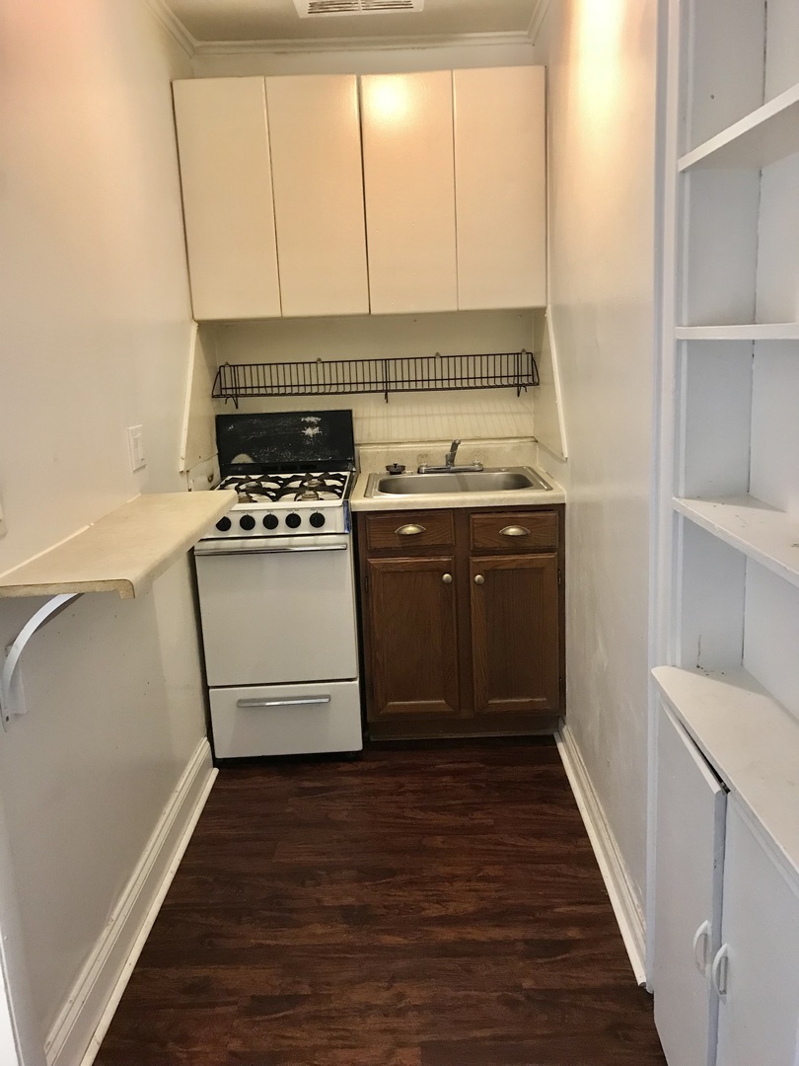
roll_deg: +3.1
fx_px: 862
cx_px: 400
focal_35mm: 28
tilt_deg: -11.7
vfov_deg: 63.4
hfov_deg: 49.7
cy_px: 533
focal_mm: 3.99
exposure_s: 1/15
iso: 80
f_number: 1.8
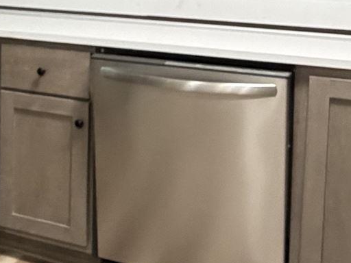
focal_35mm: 84
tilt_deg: -5.5
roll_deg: +0.3
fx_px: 852
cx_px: -175
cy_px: -13
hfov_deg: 20.1
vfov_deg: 17.1
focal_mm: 2.22
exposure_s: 1/60
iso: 640
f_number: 2.2
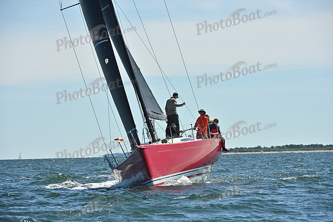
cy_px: 111
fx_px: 1850
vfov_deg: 6.9
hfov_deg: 10.3
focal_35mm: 200
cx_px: 166
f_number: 9
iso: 320
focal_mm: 200
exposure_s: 1/1250
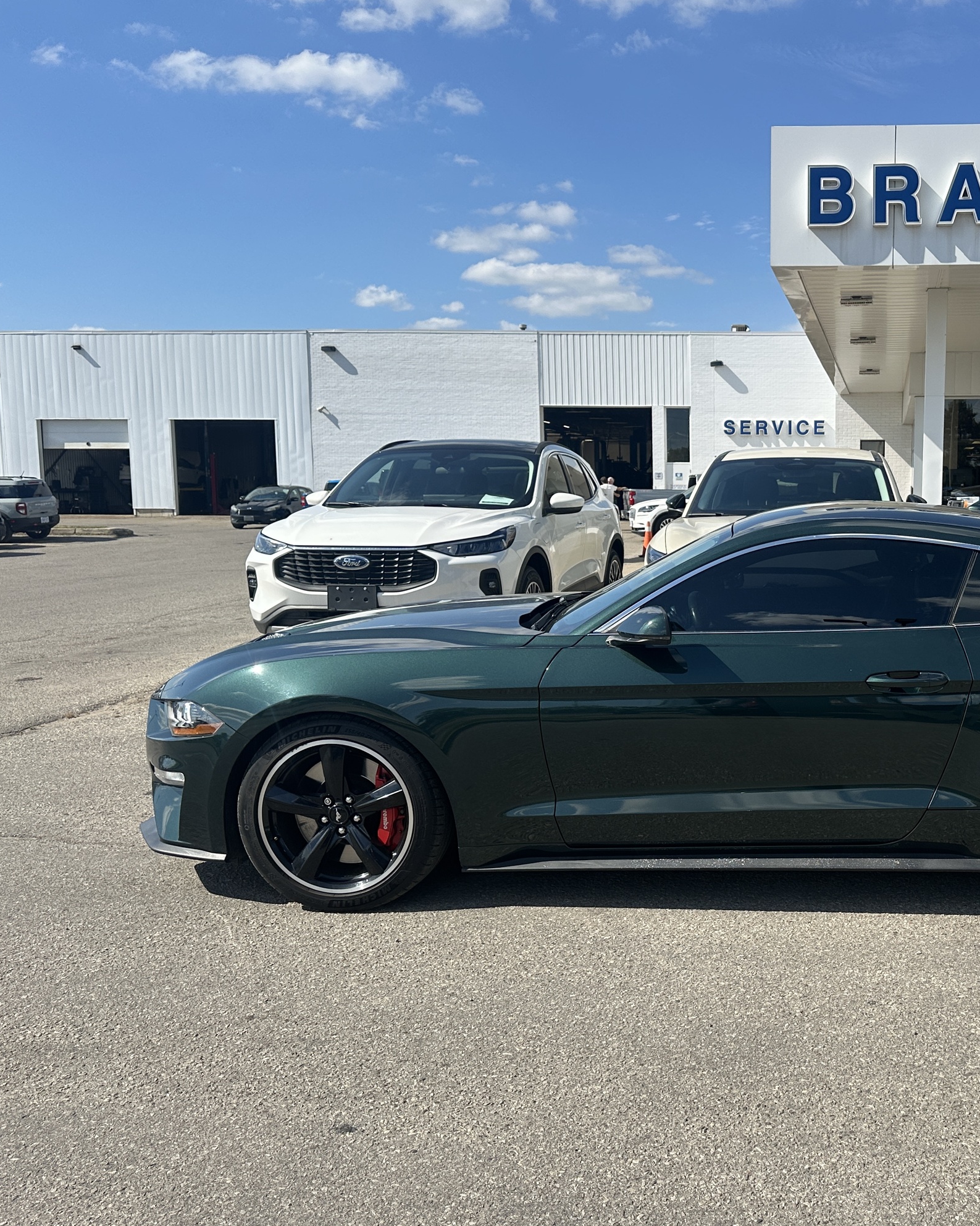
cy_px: 657
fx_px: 1233
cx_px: 793
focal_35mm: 34
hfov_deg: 41.4
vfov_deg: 52.8
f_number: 1.78
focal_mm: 6.86
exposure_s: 1/4545
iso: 80
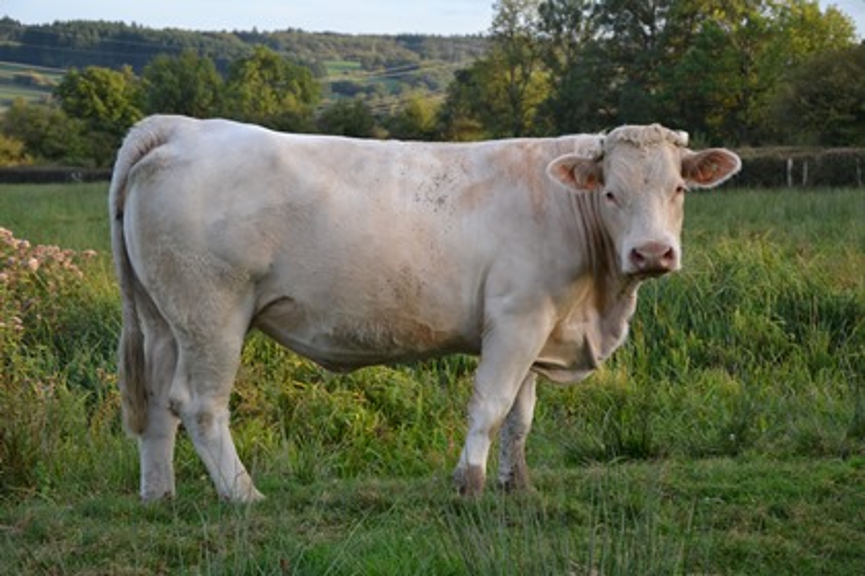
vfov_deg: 15.7
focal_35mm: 87
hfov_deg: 23.4
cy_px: 288
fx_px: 2090
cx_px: 432
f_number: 5
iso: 400
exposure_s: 1/200
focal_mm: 58
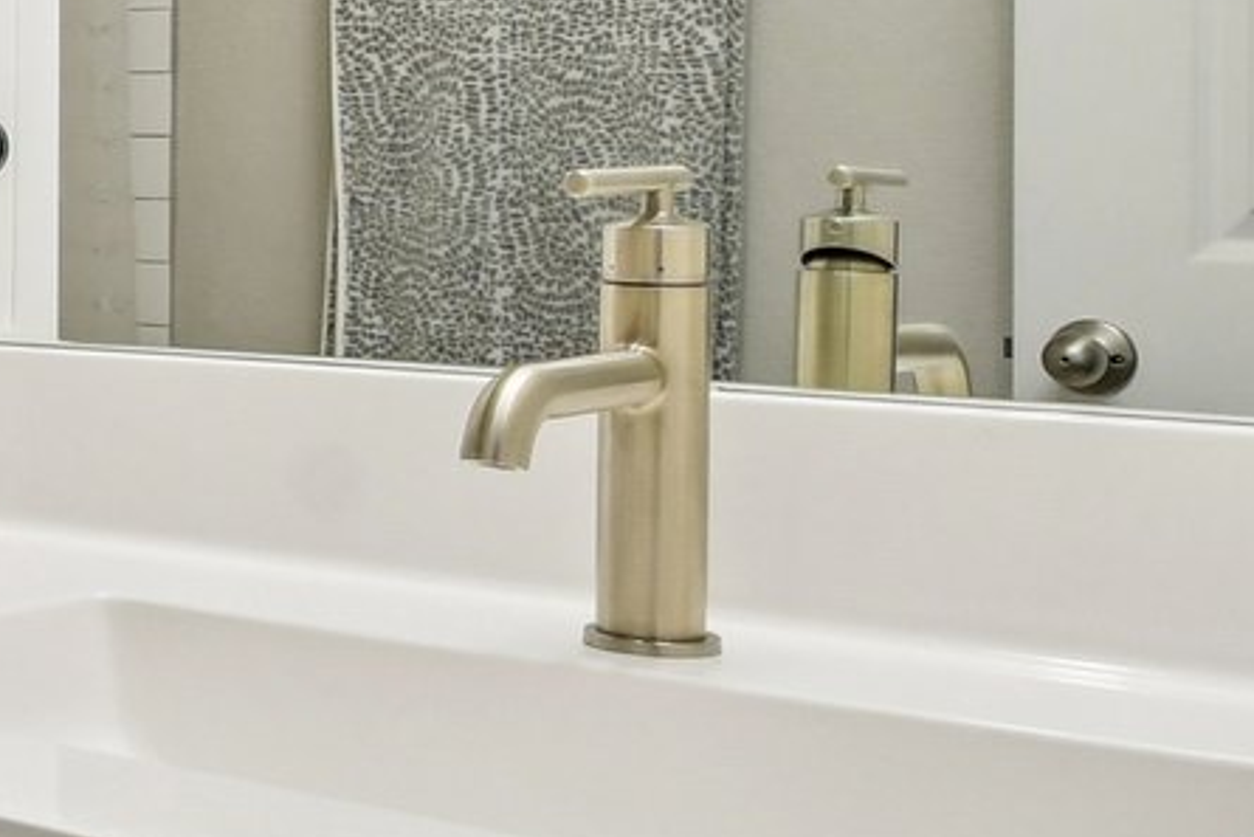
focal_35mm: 69
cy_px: -16
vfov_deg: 19.2
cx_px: -812
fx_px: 2404
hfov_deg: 22.0
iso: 400
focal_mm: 10
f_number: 8
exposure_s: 1/20
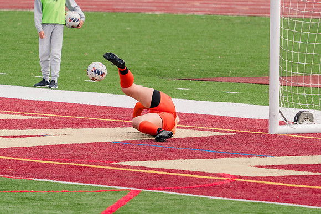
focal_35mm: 734
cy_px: 105
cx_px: 181
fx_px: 6546
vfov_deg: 1.9
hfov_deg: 2.8
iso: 640
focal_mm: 489
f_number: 6.3
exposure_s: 1/1600
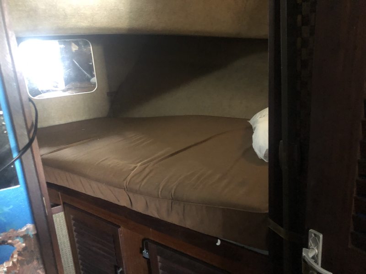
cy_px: 137
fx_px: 296
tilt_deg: -15.4
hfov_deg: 63.4
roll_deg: +2.0
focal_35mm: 28
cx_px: 183
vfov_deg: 49.7
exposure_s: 1/4
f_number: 1.8
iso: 125
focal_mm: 3.99
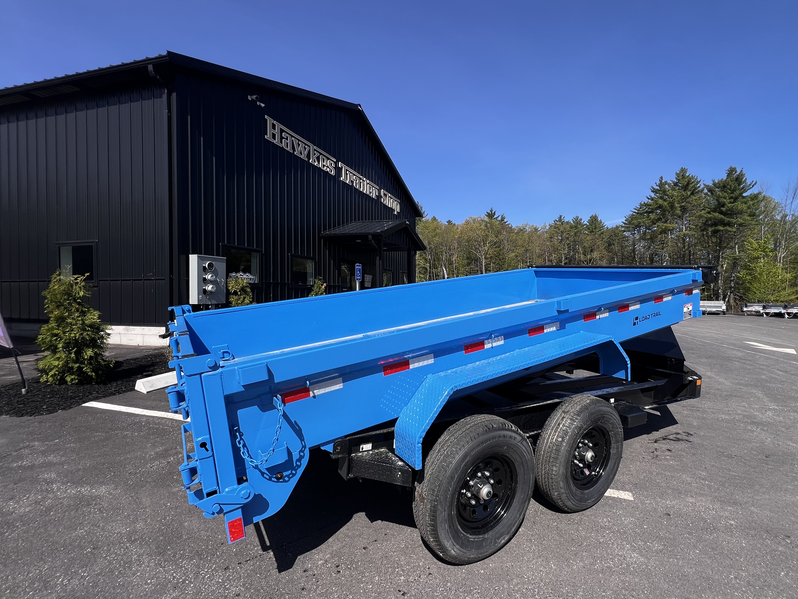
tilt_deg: -0.1
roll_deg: +0.5
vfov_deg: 78.1
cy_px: 298
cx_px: 435
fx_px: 369
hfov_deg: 94.3
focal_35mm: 16
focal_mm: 1.57
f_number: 1.8
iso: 32
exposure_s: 1/1167
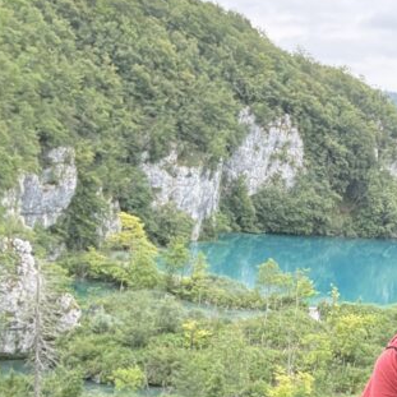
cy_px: 288
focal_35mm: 67
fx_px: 869
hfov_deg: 24.2
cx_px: 423
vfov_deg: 25.5
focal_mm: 2.69
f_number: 1.9
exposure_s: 1/60
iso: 80
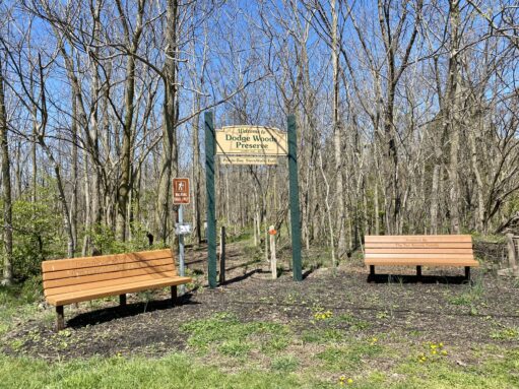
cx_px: 260
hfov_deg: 67.3
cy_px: 194
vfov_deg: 53.0
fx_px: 390
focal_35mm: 26
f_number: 1.8
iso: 32
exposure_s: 1/1996
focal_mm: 4.25
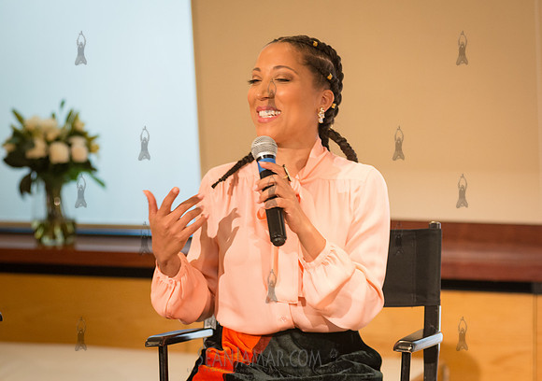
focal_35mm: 109
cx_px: 272
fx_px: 1667
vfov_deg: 13.0
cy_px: 217
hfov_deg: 18.5
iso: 2500
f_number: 4
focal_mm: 92
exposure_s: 1/125
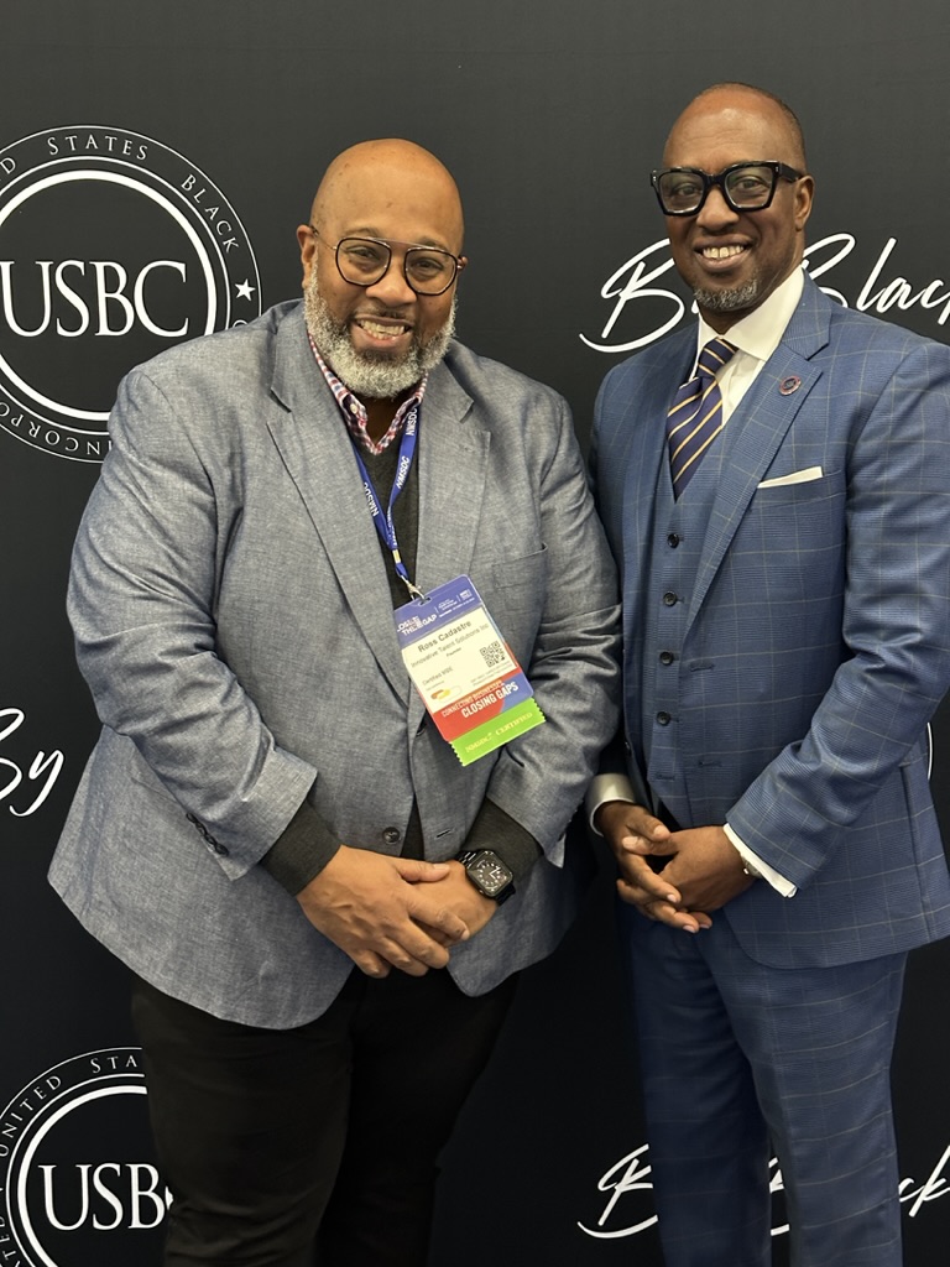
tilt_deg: -8.9
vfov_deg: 39.7
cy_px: 634
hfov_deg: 30.3
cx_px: 475
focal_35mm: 48
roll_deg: +0.2
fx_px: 1756
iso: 500
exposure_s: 1/30
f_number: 1.78
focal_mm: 6.86
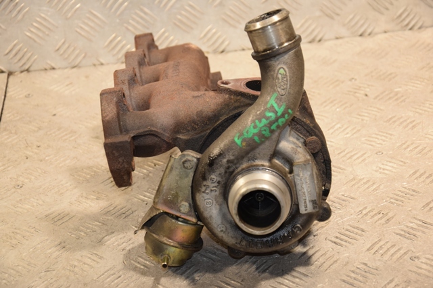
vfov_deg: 13.0
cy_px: 144
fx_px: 1262
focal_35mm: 105
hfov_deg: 19.5
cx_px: 216
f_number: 5.3
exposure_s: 1/200
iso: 800
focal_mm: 70
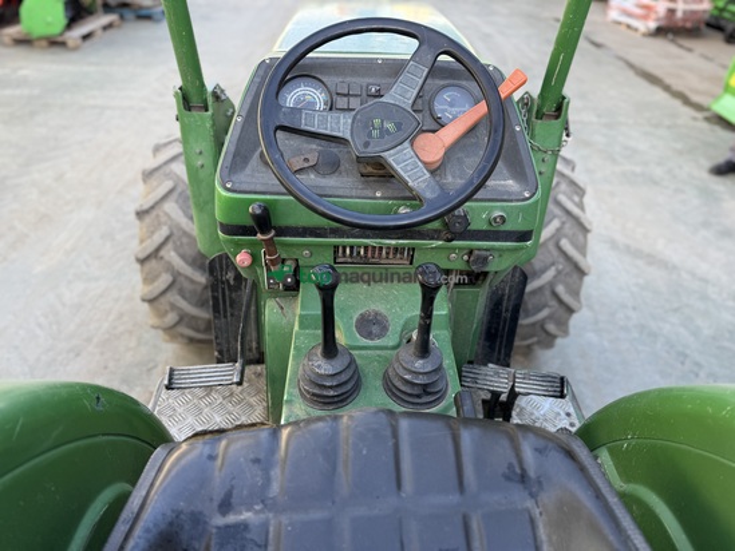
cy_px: 276
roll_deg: -2.0
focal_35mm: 24
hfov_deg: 71.6
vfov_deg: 56.8
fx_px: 510
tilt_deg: -36.1
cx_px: 368
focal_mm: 6.76
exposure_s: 1/196
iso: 80
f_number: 1.78
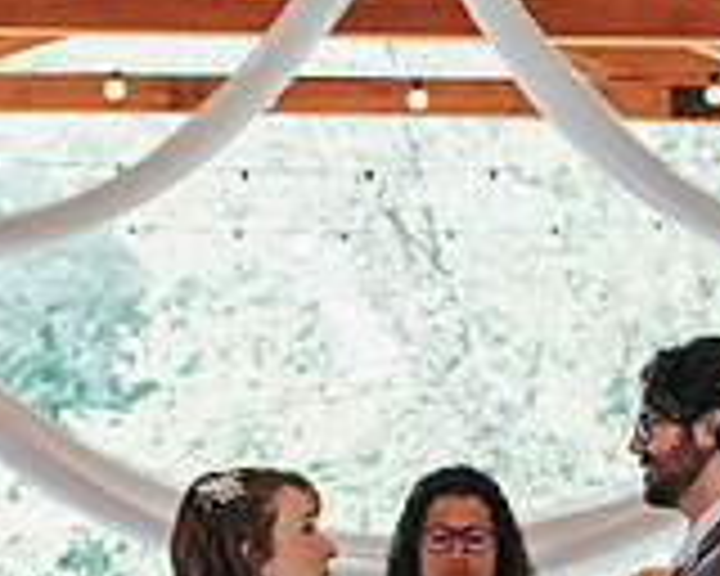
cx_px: 454
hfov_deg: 13.5
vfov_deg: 10.5
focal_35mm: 143
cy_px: 814
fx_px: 3047
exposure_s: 1/125
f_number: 3.2
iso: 180
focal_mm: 35
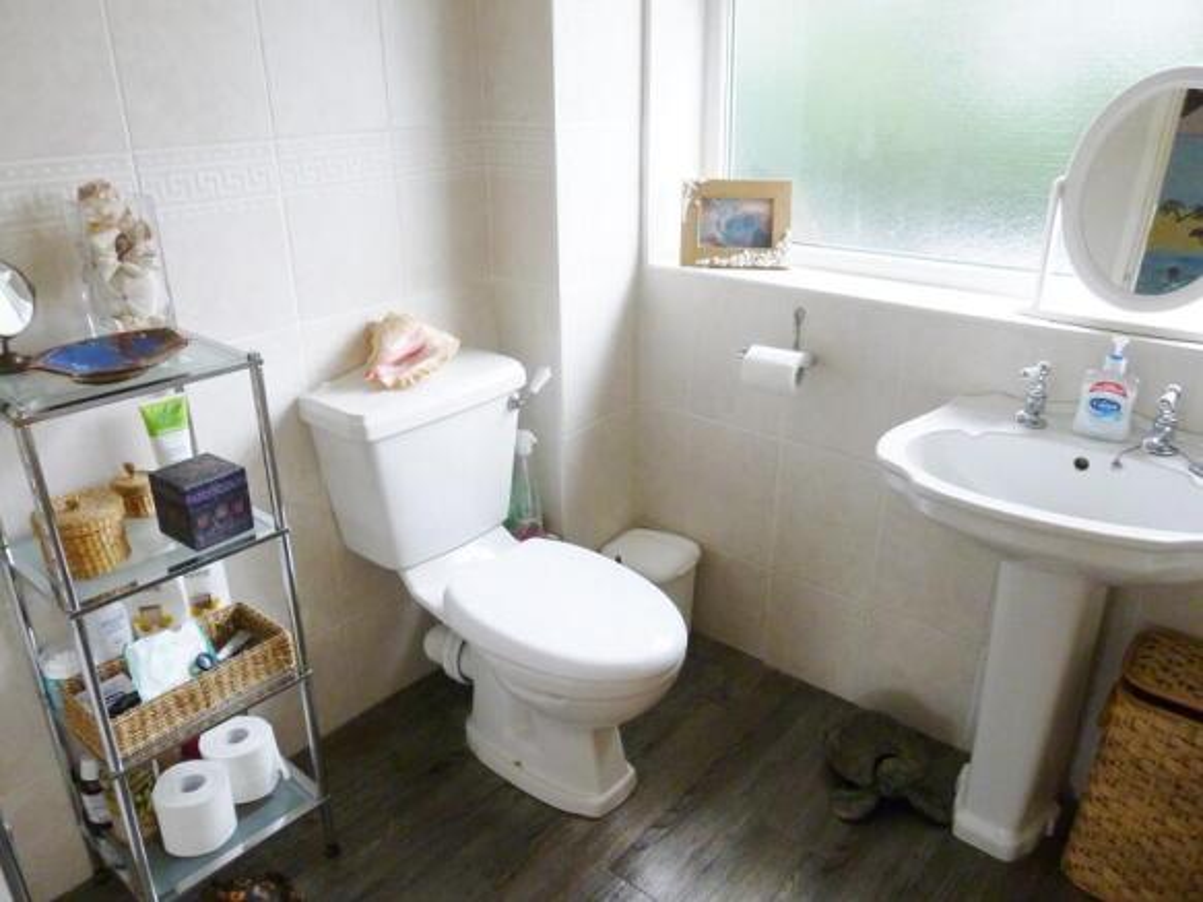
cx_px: 602
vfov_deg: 54.9
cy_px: 451
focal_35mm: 25
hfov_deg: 69.4
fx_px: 869
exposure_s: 1/60
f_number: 3.1
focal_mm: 4.5
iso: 320
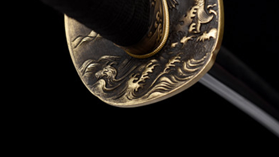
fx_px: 880
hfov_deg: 18.0
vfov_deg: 10.1
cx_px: 181
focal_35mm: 119
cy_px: -8
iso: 100
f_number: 7.1
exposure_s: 1/160
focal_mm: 60
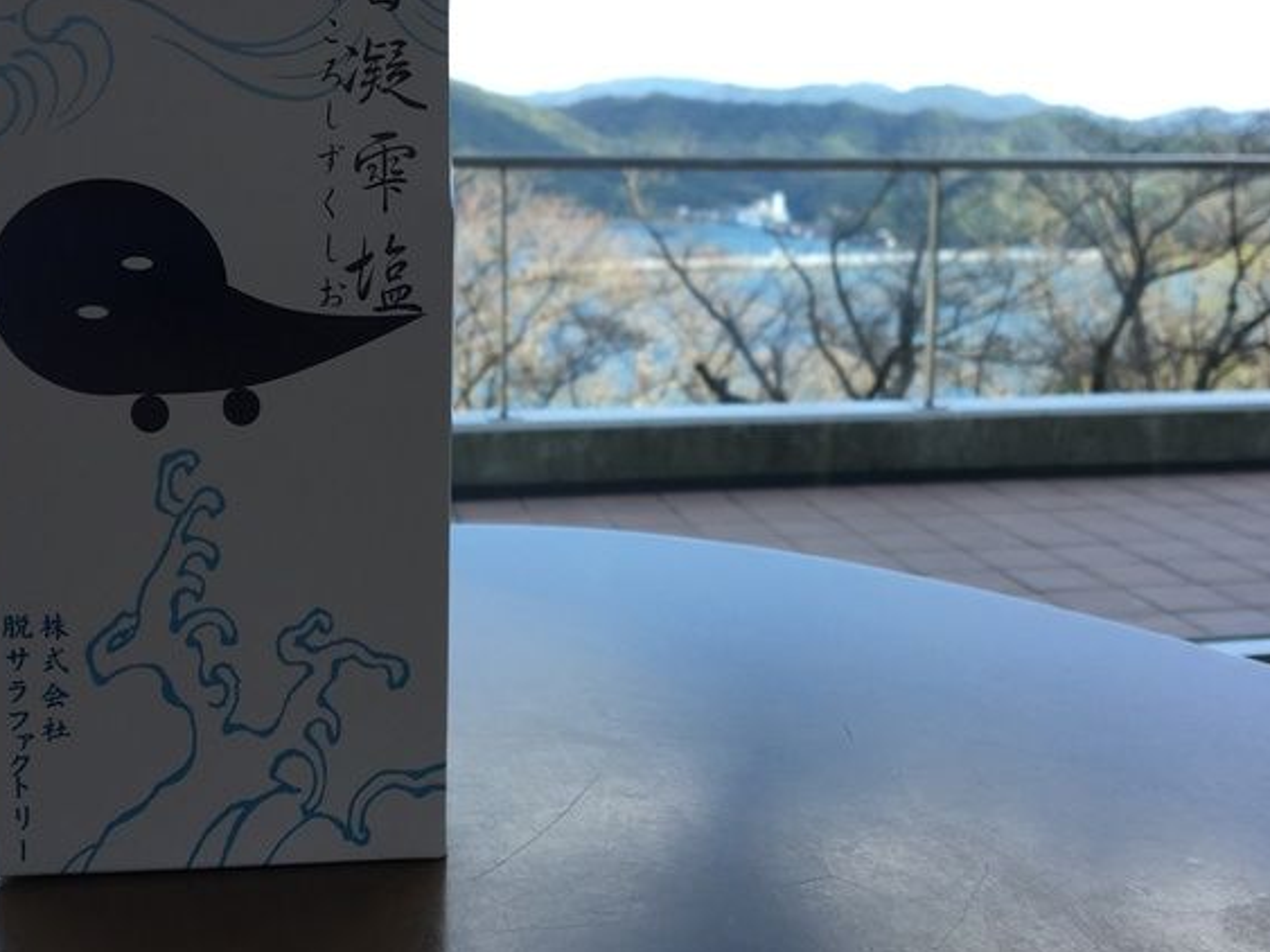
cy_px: 355
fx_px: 1541
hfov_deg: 44.8
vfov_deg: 34.2
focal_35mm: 42
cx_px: 637
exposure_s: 1/260
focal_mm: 4.15
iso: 25
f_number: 2.2
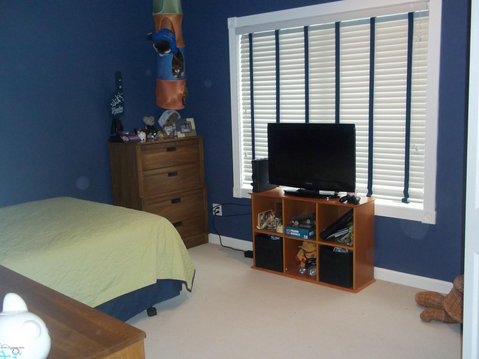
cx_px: 240
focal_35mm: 36
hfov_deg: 51.4
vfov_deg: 39.7
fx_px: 498
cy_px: 180
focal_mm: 6.5
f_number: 3.1
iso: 320
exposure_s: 1/30
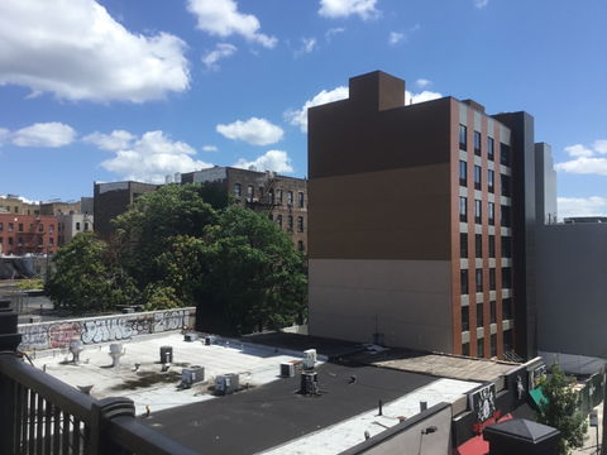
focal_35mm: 31
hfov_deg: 58.4
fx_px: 544
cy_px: 228
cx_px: 304
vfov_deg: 45.4
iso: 25
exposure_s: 1/1253
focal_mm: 3.3
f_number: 2.4
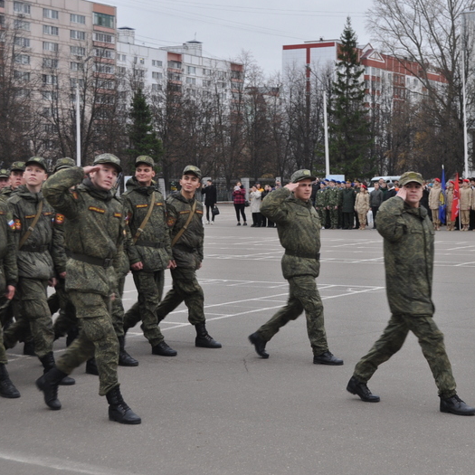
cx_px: 343
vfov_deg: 26.1
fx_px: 1025
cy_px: 237
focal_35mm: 66
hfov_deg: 25.8
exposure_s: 1/100
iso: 400
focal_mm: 34
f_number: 5
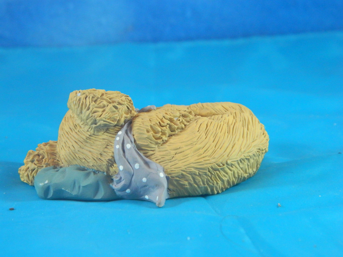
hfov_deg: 19.1
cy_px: 128
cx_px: 172
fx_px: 1021
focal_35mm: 103
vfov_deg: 14.4
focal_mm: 18.6
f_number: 4.5
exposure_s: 1/25
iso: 400
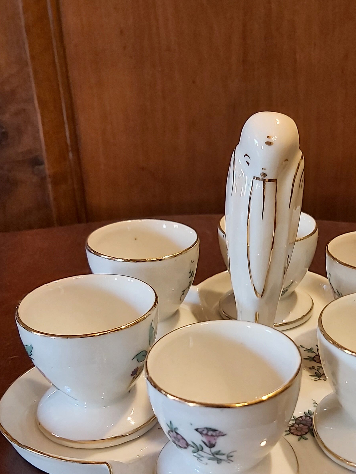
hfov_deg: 32.3
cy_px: 313
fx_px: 603
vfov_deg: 42.4
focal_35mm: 44
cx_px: 265
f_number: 1.7
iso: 250
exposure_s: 1/33
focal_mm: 3.92
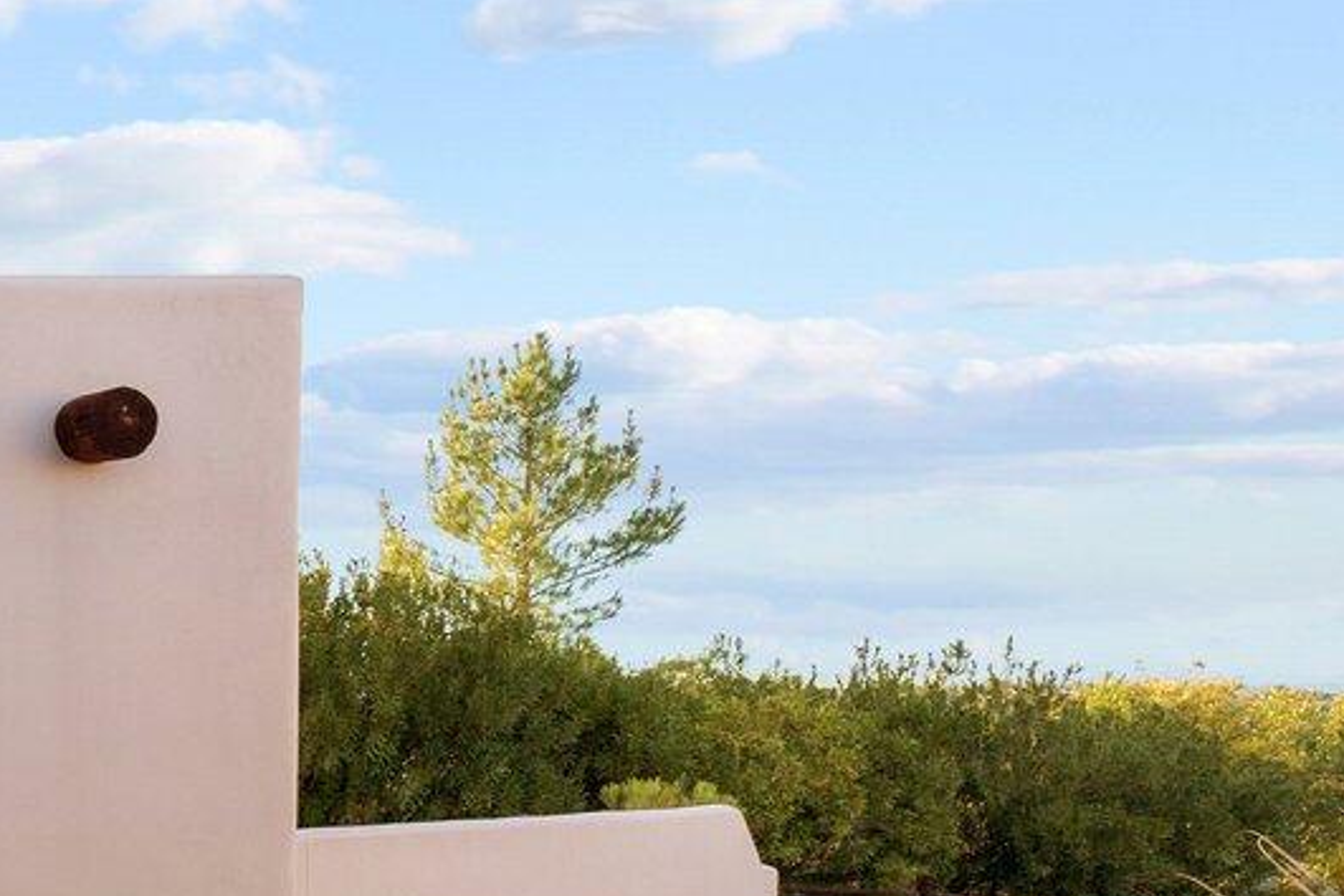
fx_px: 2016
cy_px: 753
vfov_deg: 24.5
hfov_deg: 22.1
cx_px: -1078
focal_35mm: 54
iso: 400
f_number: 8
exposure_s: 1/125
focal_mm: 14
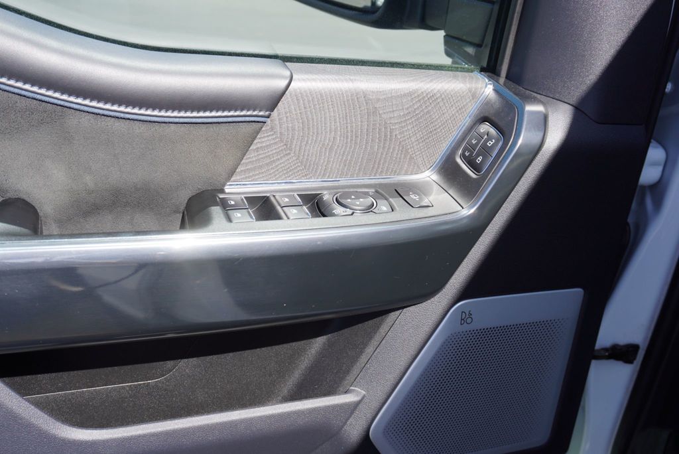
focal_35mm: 34
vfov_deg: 38.4
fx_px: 651
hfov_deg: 55.1
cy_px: 227
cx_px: 340
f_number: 5
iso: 100
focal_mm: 23
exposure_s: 1/250
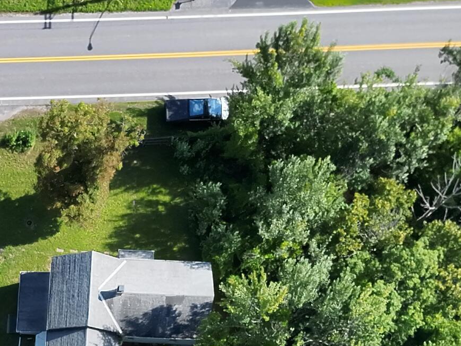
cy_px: 577
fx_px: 1106
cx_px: -37
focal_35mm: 83
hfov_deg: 22.3
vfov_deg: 15.8
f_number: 1.7
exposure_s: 1/2500
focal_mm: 6.72
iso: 160
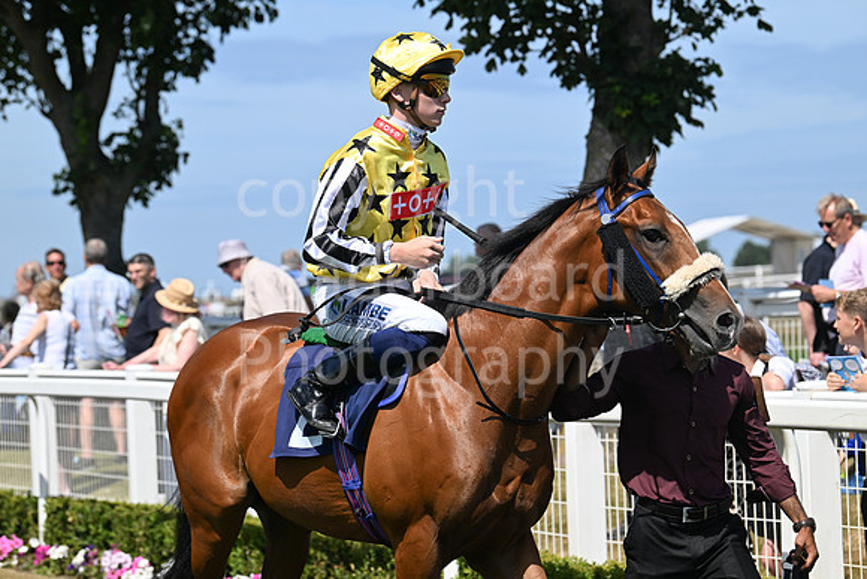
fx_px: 3131
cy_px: 290
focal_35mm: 130
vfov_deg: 10.6
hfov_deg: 15.8
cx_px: 434
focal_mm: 130
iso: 400
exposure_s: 1/2500
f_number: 5.6
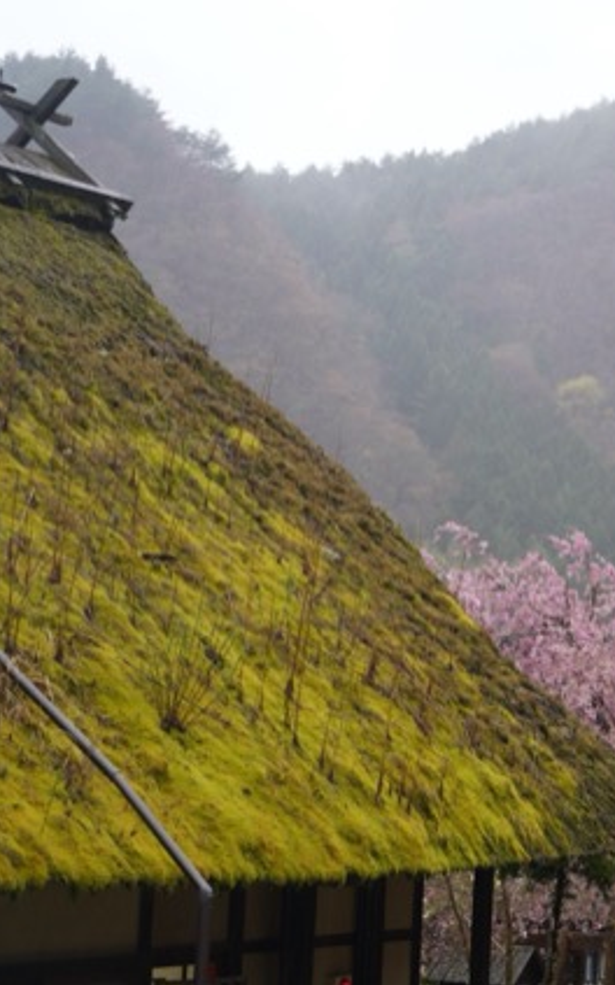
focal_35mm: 94
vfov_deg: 22.1
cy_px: 494
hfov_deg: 13.6
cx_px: 687
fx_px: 2523
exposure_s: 1/10
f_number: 9
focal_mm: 61
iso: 100
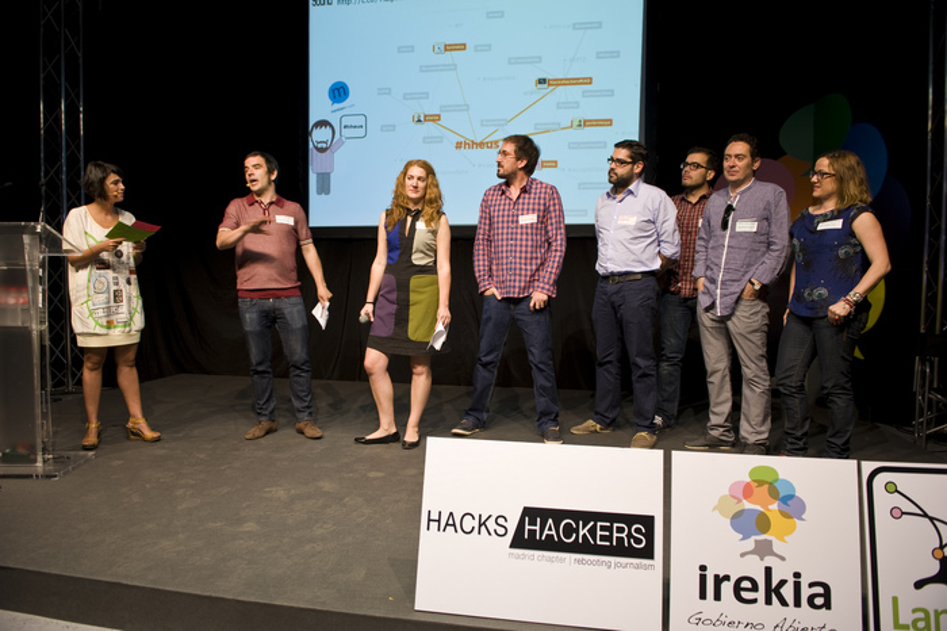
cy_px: 316
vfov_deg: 53.1
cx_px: 474
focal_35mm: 24
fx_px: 631
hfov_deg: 73.8
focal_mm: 24
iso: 400
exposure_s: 1/60
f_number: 4.5
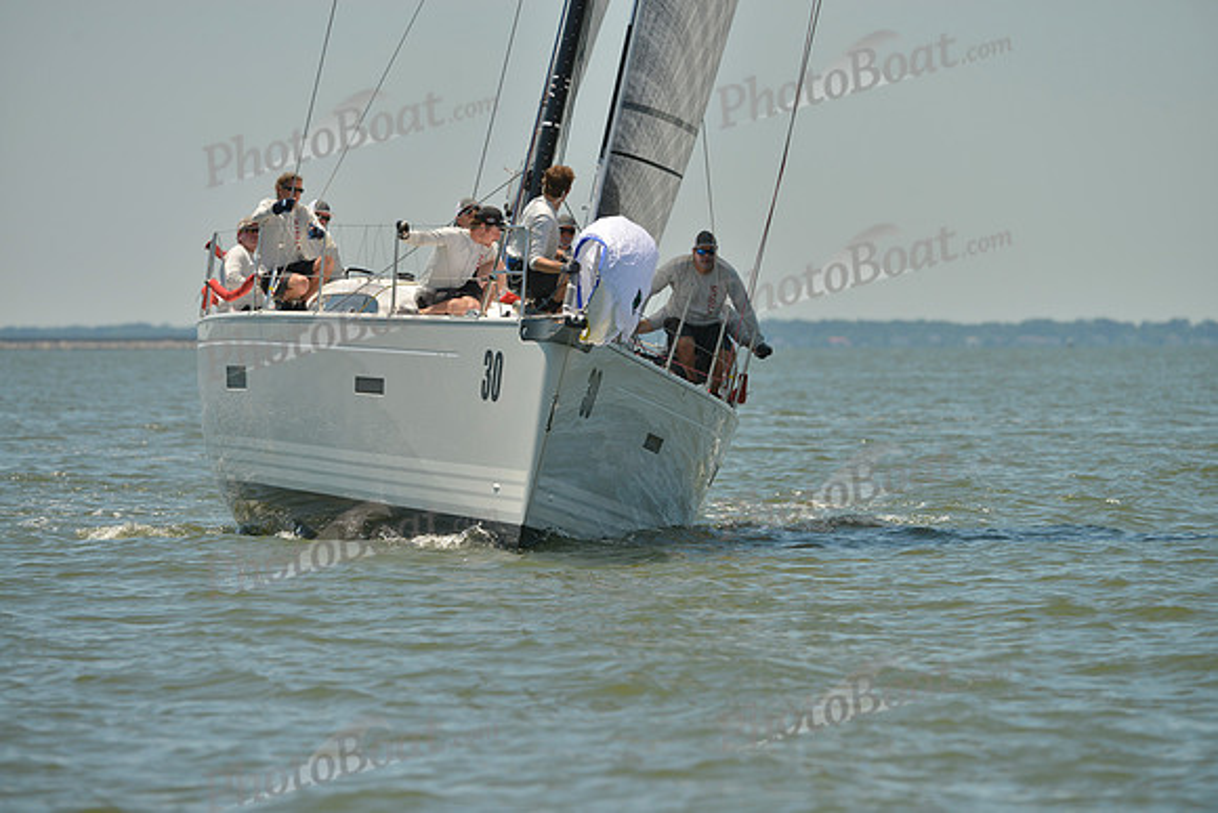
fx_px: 10490
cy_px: 406
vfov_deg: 4.4
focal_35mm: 310
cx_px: 609
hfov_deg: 6.6
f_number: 6.3
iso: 200
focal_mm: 310
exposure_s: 1/1250
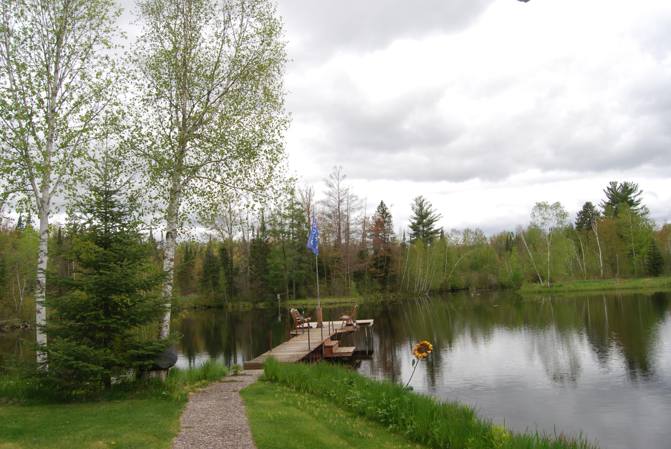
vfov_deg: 48.0
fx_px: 504
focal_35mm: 27
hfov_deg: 67.3
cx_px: 336
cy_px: 224
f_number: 7.1
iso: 100
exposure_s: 1/200
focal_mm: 18
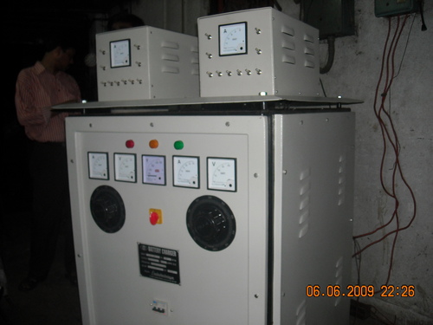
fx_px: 438
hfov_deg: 52.6
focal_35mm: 35
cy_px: 162
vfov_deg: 40.7
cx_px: 216
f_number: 2.8
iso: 200
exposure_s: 1/60
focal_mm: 5.7
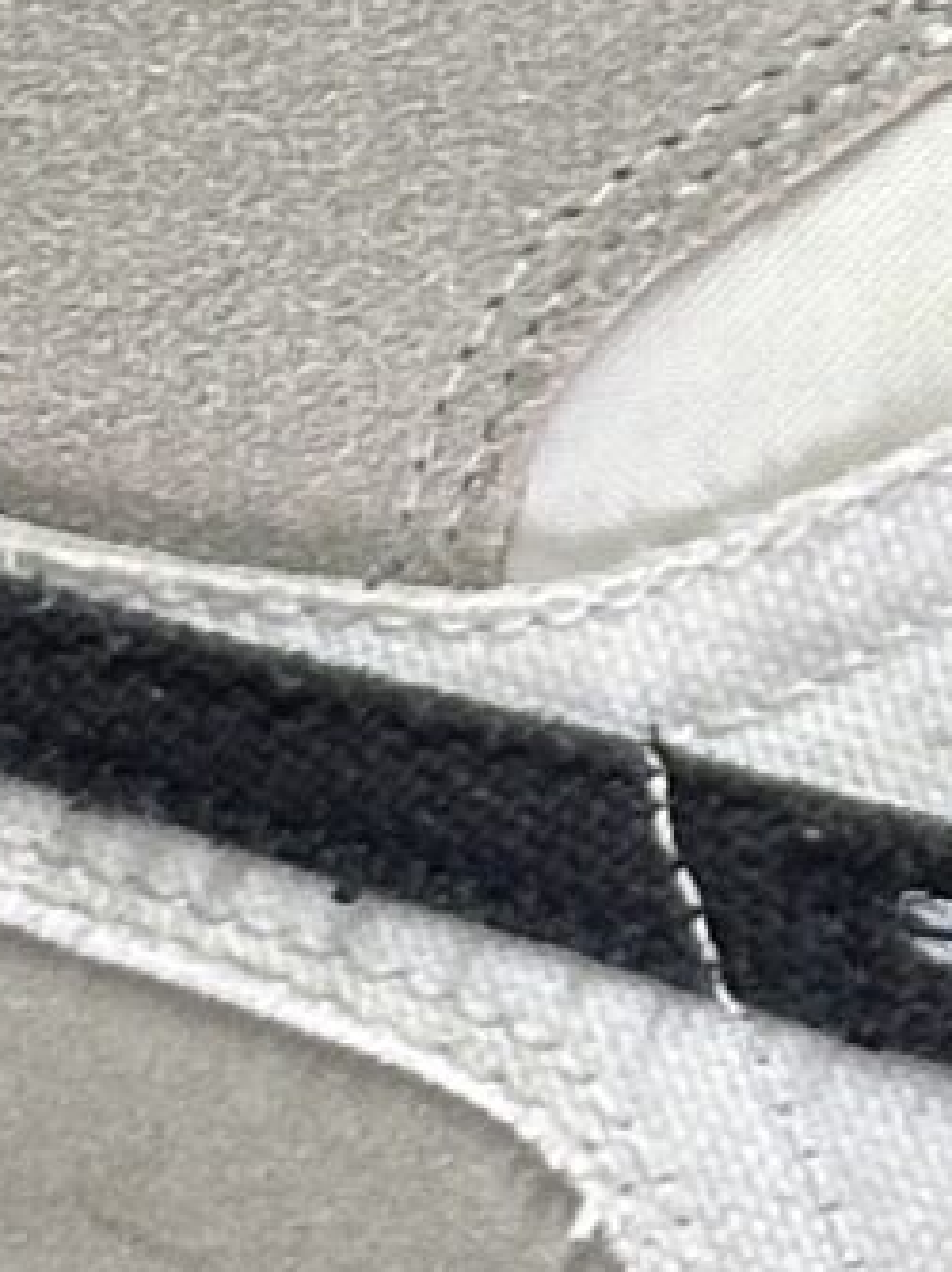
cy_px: -663
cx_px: 2159
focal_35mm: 368
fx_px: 13511
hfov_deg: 4.0
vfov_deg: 5.3
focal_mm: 6.86
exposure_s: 1/50
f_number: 1.78
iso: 250
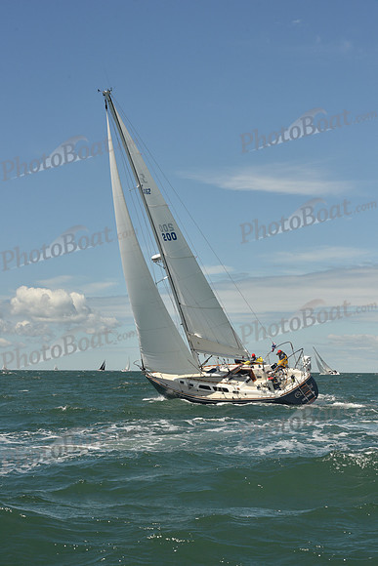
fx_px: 1102
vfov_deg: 28.8
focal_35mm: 70
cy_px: 283
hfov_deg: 19.5
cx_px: 189
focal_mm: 70
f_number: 13
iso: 320
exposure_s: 1/800
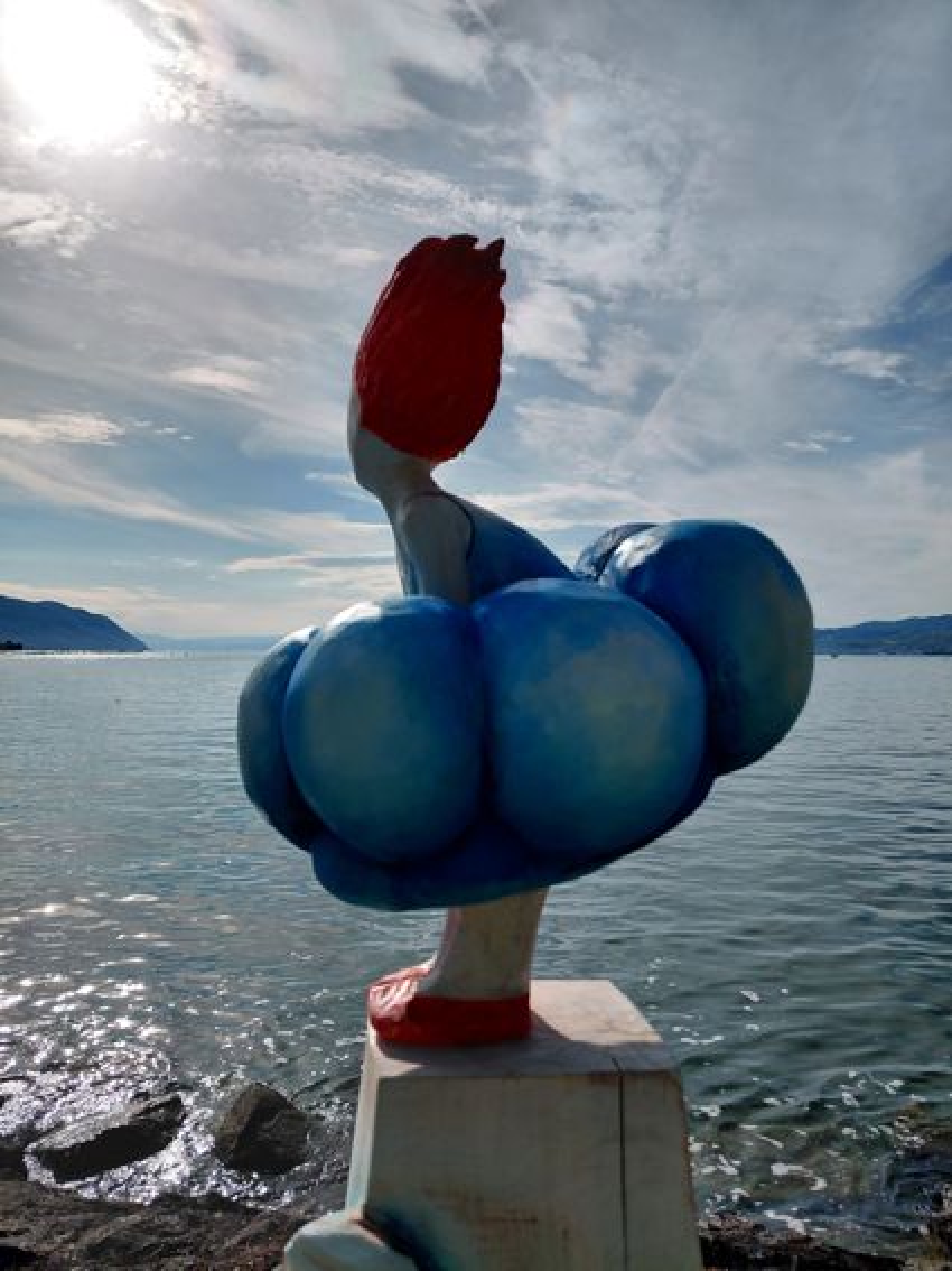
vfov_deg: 69.4
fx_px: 917
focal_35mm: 25
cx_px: 476
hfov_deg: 54.9
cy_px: 636
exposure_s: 1/8208
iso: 50
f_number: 1.8
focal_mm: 4.69
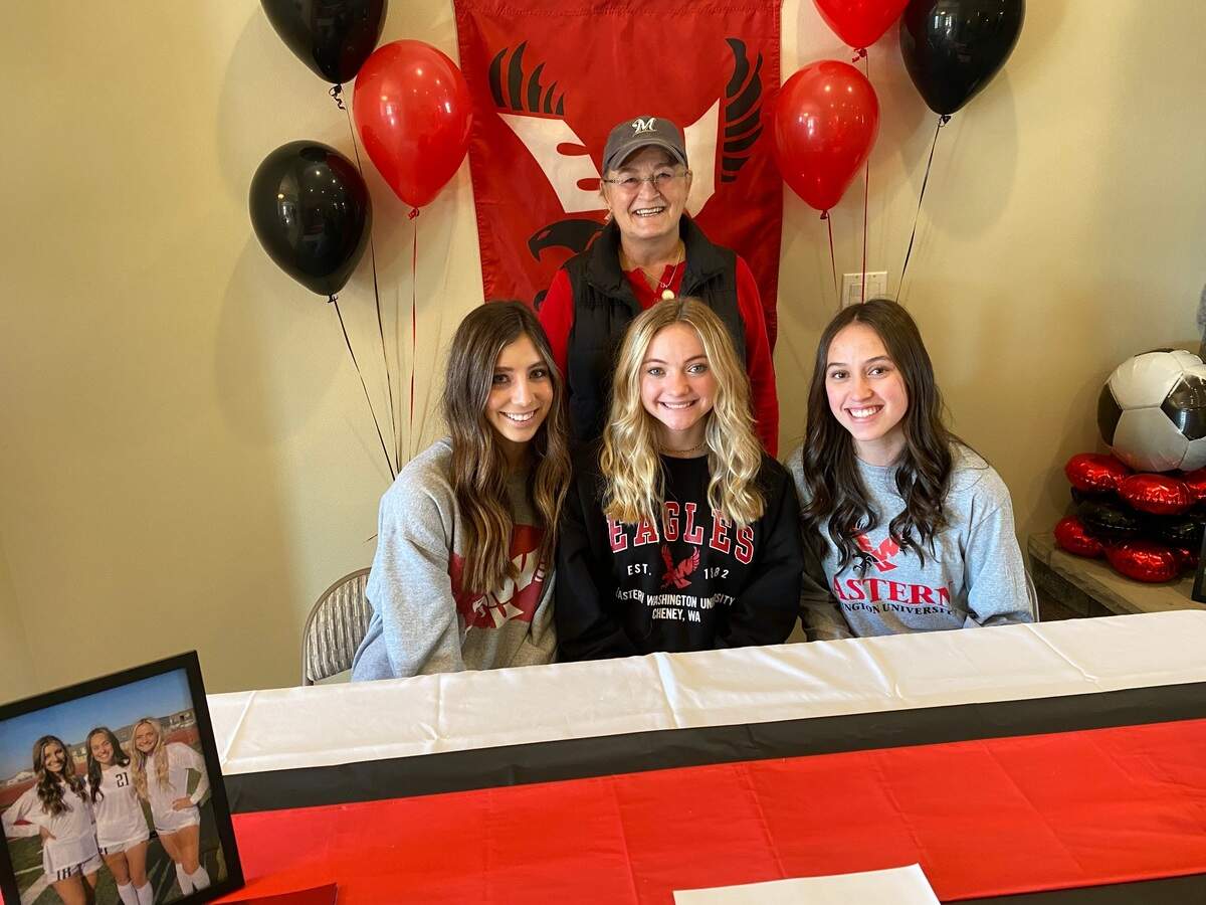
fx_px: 906
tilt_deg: -16.8
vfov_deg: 53.1
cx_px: 603
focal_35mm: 26
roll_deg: +1.7
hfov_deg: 67.3
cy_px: 452
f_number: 1.8
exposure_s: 1/60
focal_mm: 4.25
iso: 200
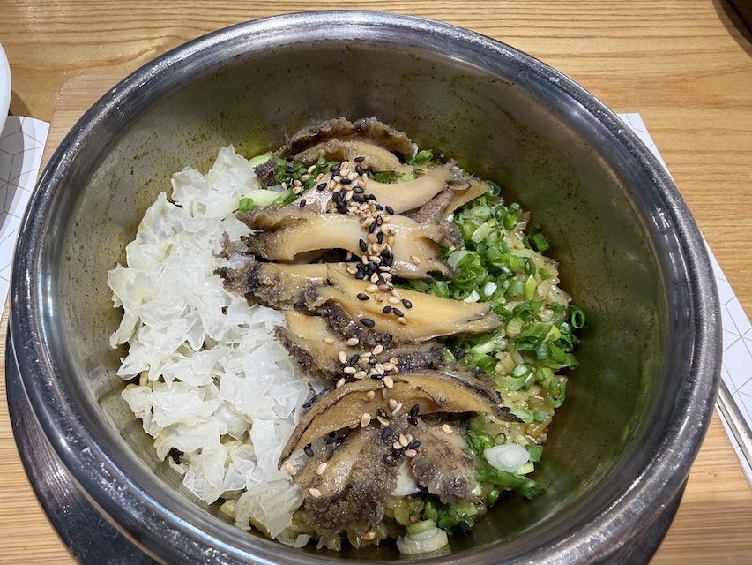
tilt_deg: -59.9
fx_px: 521
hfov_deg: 71.6
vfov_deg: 56.8
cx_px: 376
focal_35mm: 24
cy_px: 282
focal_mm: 2.22
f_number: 2.2
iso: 160
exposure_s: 1/120
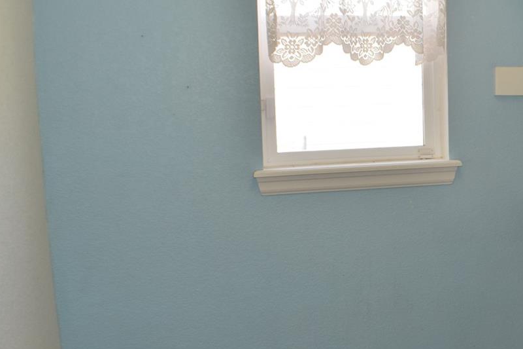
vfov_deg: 18.9
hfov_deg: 27.1
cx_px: 475
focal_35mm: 72
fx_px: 1046
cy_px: 223
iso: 640
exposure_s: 1/125
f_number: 5.6
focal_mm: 24
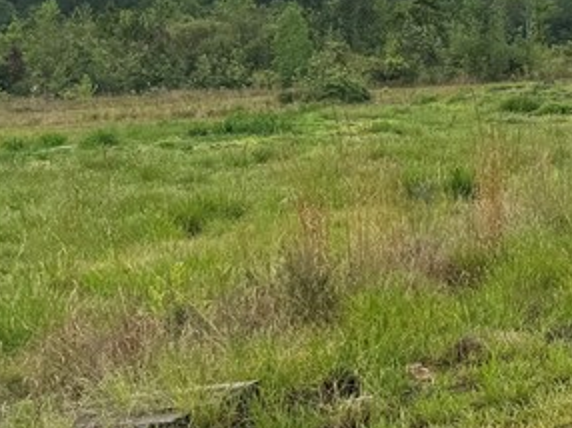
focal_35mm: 86
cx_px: 970
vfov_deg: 16.9
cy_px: 40
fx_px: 1420
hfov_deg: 18.7
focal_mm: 6.76
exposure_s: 1/2959
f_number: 1.78
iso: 80
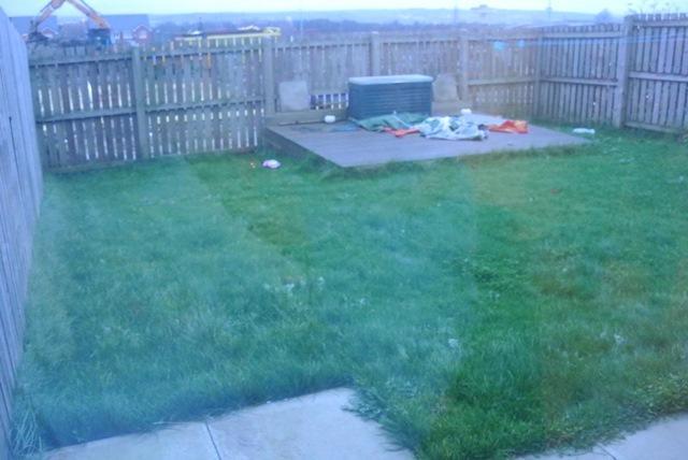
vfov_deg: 40.0
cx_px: 344
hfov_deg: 57.2
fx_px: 631
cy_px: 230
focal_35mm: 33
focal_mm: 12.5
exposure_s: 1/40
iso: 3200
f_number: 3.8
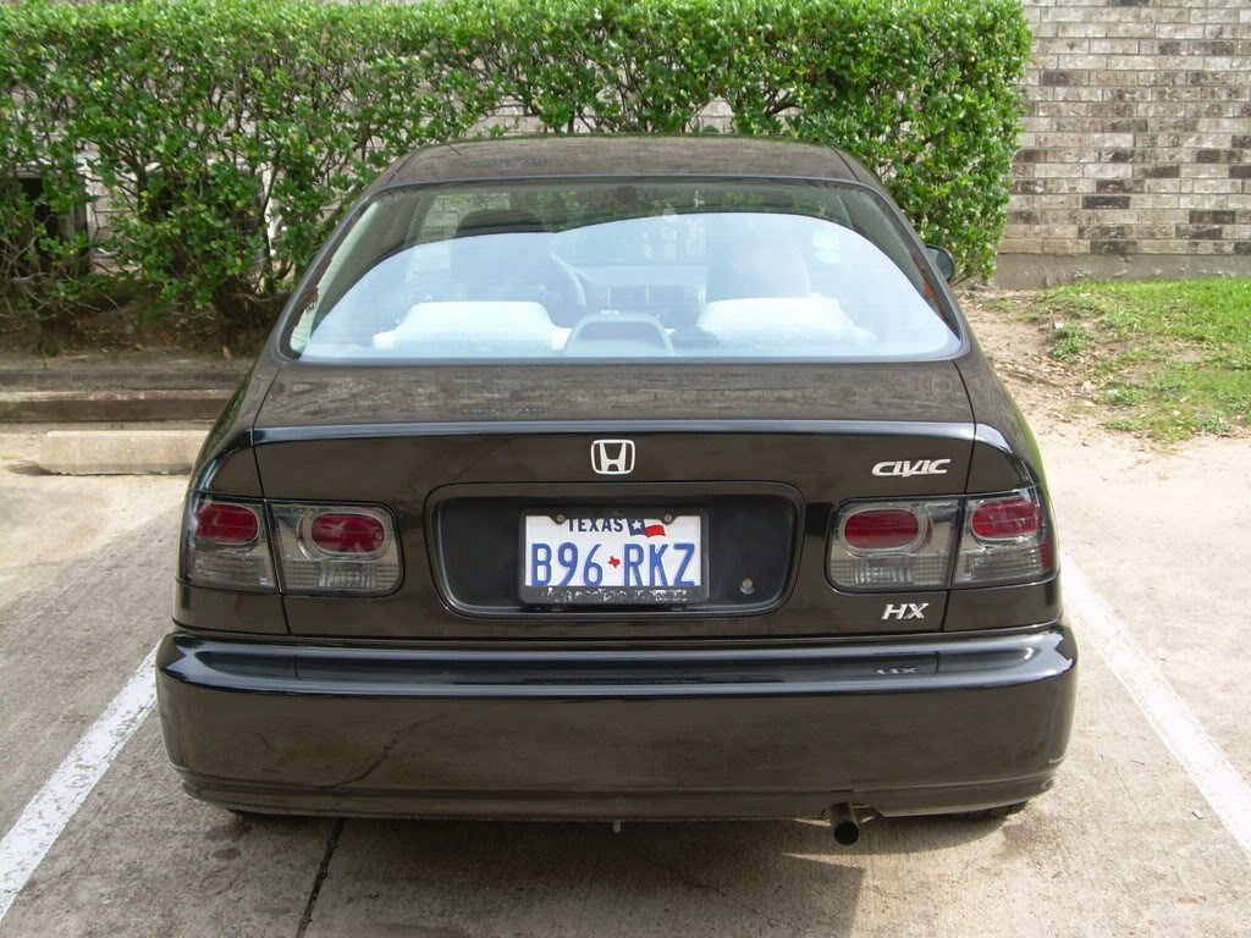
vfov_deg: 25.7
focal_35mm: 57
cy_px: 469
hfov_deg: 33.8
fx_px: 2060
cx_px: 626
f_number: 3.3
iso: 50
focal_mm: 9.6
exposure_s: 1/162
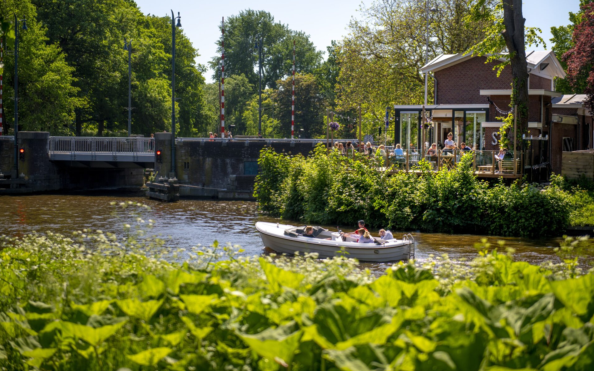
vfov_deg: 18.1
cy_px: 174
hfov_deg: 28.6
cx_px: 299
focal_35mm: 72
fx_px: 1166
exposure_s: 1/2500
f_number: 2.8
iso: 64
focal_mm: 70
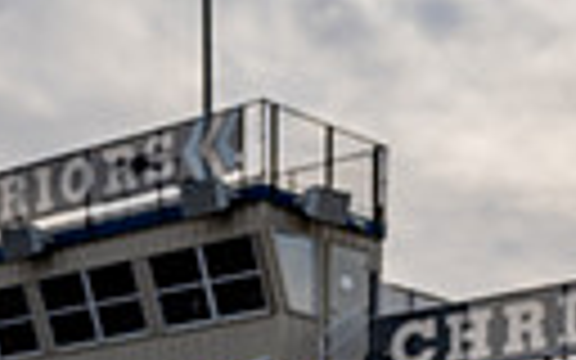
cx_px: 297
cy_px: 972
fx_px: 2025
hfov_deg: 16.2
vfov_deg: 8.8
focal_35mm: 129
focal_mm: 36
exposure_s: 1/250
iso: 100
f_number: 4
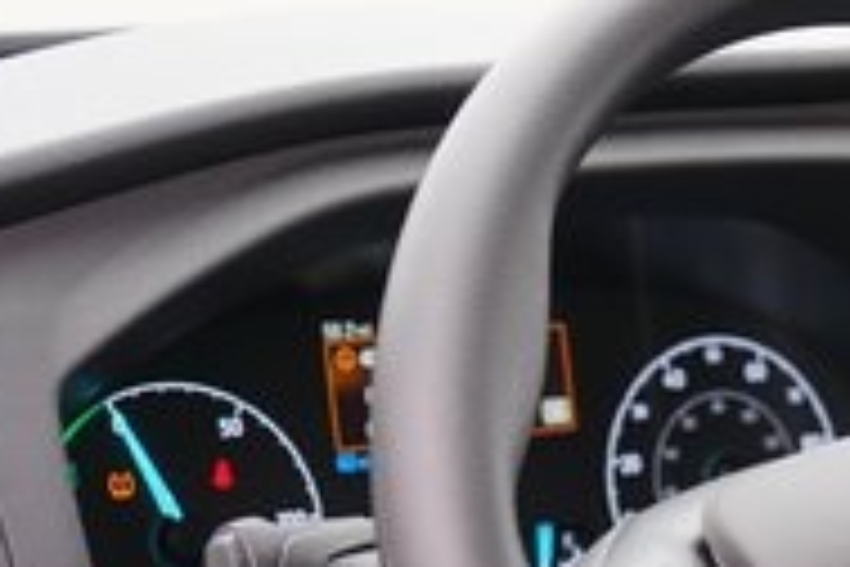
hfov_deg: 15.1
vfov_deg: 10.3
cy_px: 587
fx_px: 3116
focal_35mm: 132
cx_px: 940
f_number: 4
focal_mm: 39
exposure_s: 1/60
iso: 250
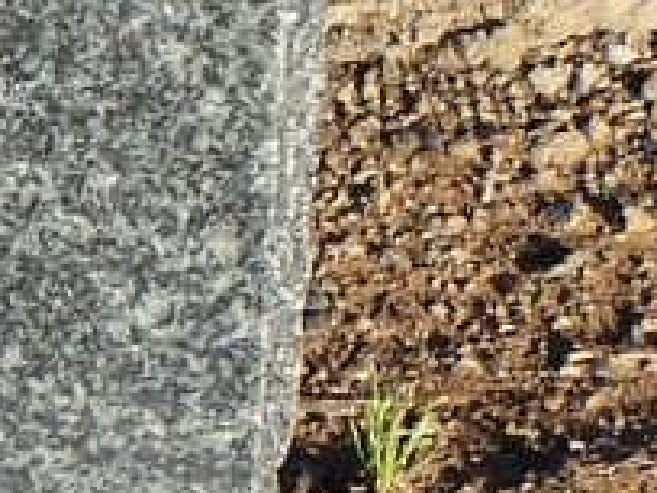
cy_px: 261
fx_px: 11748
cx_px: -1111
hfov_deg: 3.2
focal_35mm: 619
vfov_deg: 2.4
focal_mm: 17.5
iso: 80
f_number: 3.2
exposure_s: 1/750
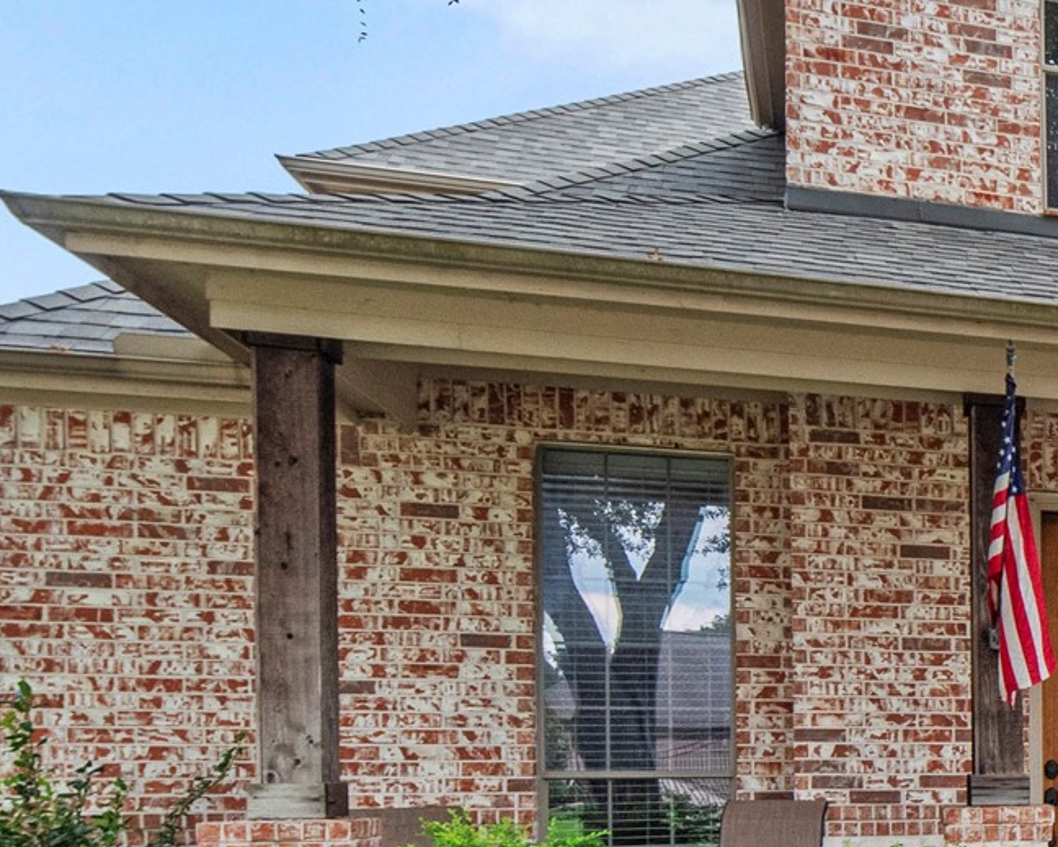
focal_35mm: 44
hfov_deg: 31.4
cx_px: 1406
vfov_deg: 33.3
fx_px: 1378
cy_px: 661
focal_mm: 14
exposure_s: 1/250
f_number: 8
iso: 800
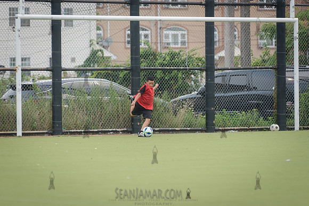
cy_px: 104
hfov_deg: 8.0
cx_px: 151
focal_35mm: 258
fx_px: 2211
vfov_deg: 5.3
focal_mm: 200
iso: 250
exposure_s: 1/1000
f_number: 3.5
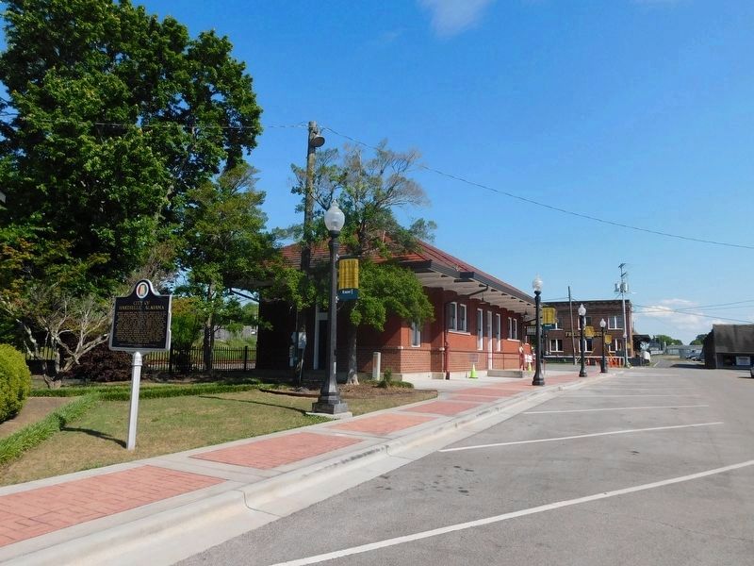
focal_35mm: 25
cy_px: 283
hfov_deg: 69.4
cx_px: 377
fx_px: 545
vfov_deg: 54.9
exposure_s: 1/500
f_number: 6.2
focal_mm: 4.5
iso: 125
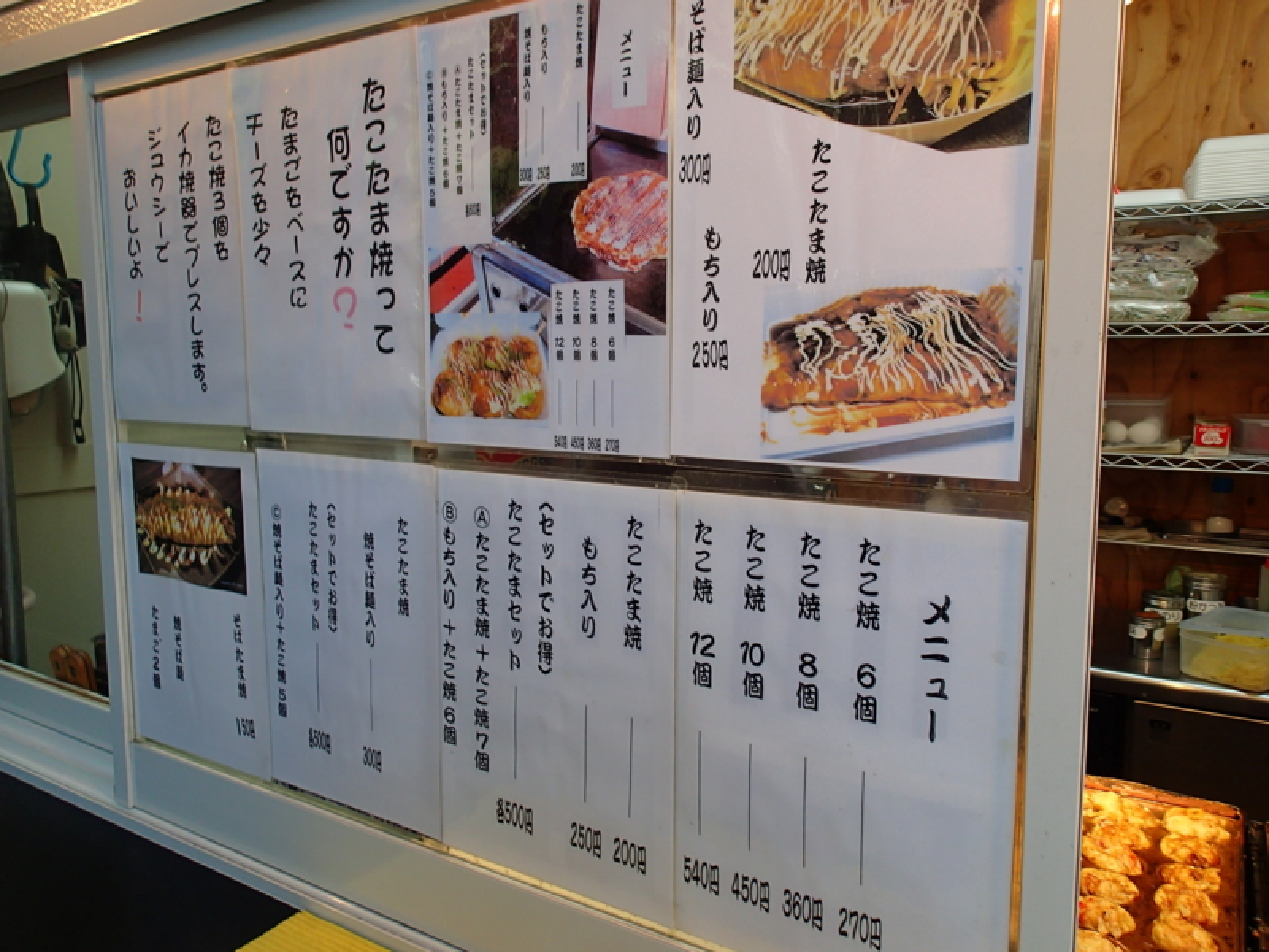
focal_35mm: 25
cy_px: 476
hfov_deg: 69.4
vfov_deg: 54.9
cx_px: 634
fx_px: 916
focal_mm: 4.5
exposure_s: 1/80
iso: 100
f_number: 2.8
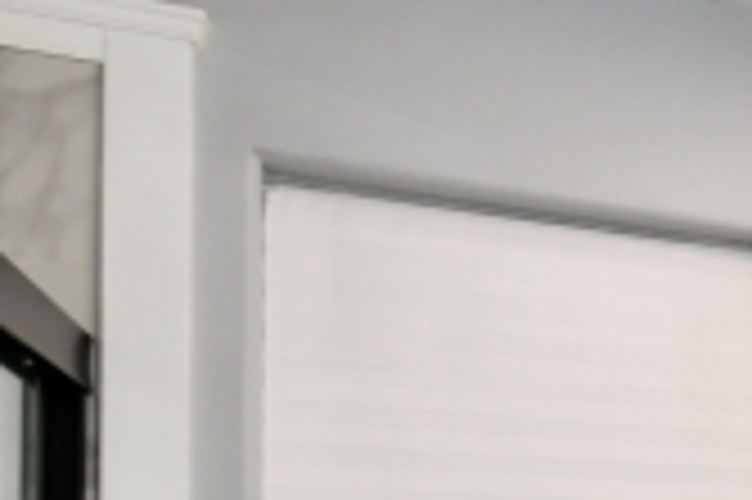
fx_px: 1315
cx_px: 1396
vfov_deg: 19.7
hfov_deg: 20.6
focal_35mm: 63
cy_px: 667
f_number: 6.3
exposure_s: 1/100
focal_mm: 14
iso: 640
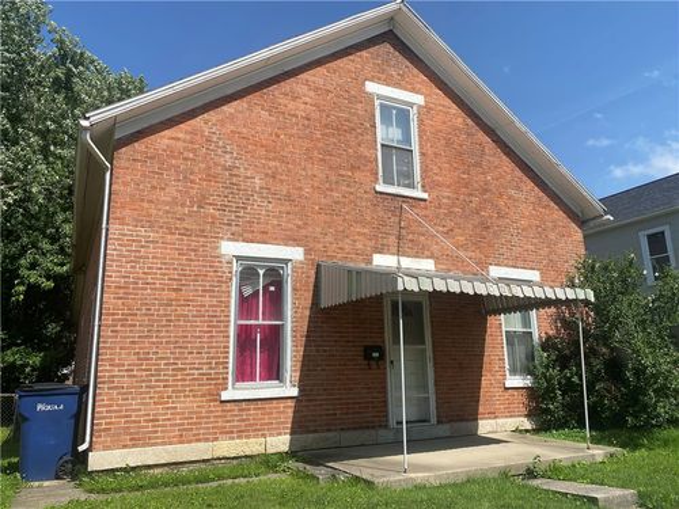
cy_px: 254
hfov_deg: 67.3
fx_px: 510
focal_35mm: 26
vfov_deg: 53.1
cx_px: 340
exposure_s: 1/2817
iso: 32
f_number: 1.8
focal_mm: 4.25
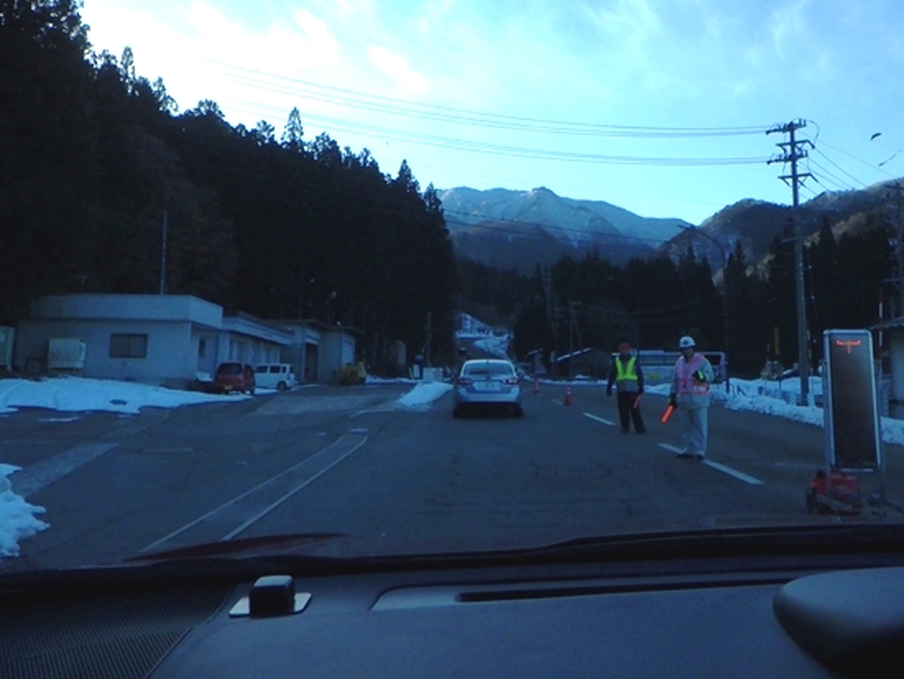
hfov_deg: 56.7
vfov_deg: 43.1
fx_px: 836
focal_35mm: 32
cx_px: 501
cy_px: 187
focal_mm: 5
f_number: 4.2
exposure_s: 1/800
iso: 125
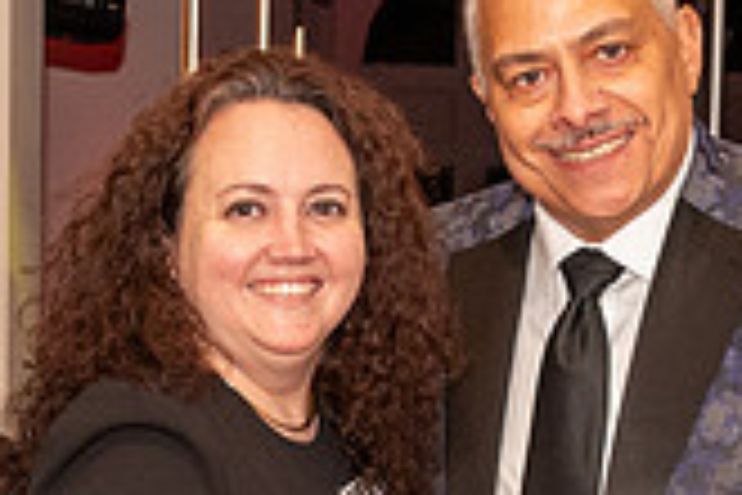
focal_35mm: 148
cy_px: 722
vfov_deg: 9.1
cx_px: 261
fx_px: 3050
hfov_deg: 13.9
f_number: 8
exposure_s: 1/100
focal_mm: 28
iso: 2000
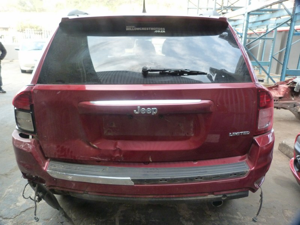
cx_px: 150
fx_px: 217
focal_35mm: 25
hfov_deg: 69.4
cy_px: 112
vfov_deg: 54.9
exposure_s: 1/60
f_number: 2.8
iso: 400
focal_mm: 4.5
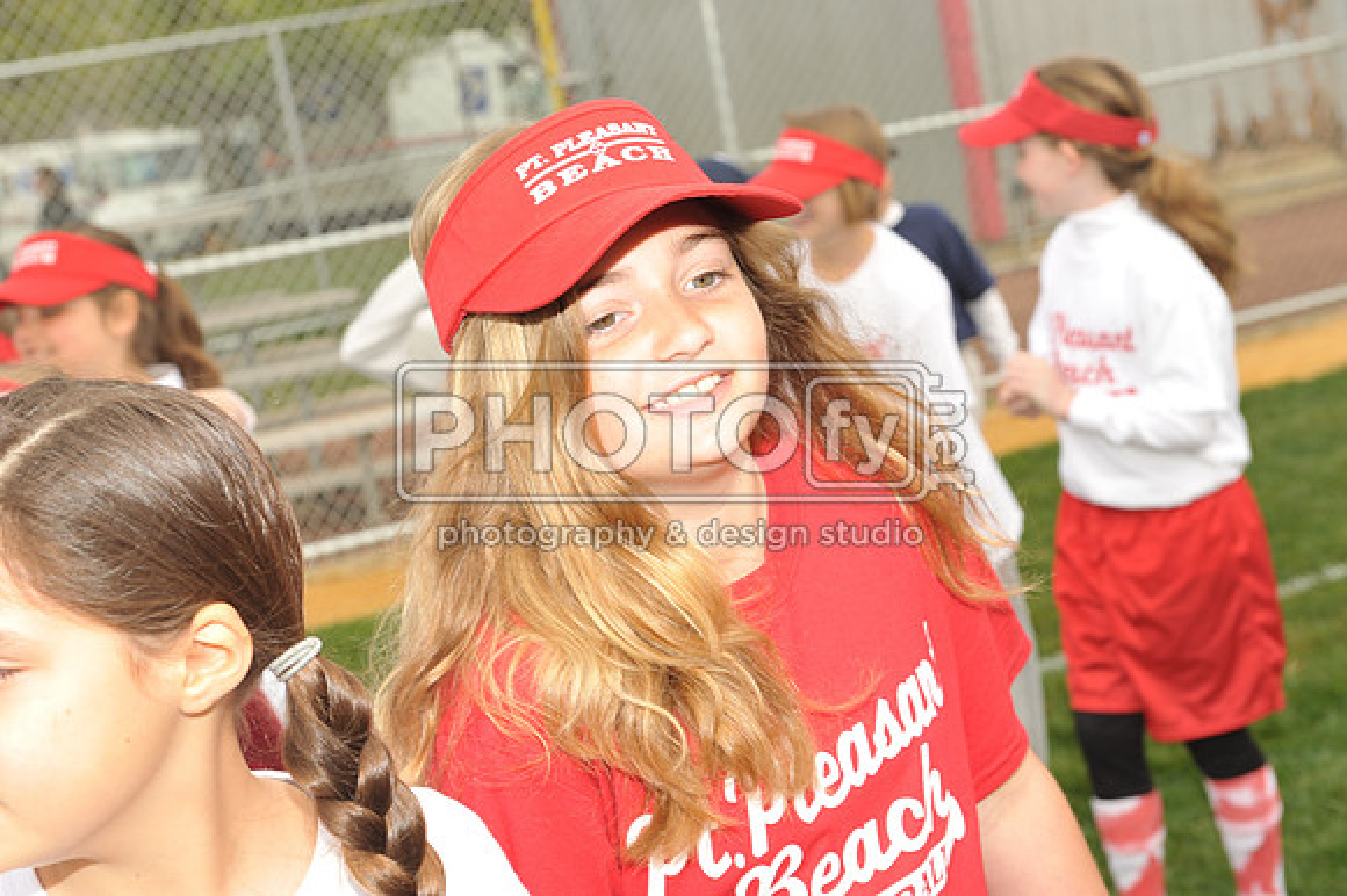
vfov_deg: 19.4
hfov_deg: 28.9
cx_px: 674
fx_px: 2618
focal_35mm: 70
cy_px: 448
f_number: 8
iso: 400
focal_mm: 70
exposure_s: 1/250
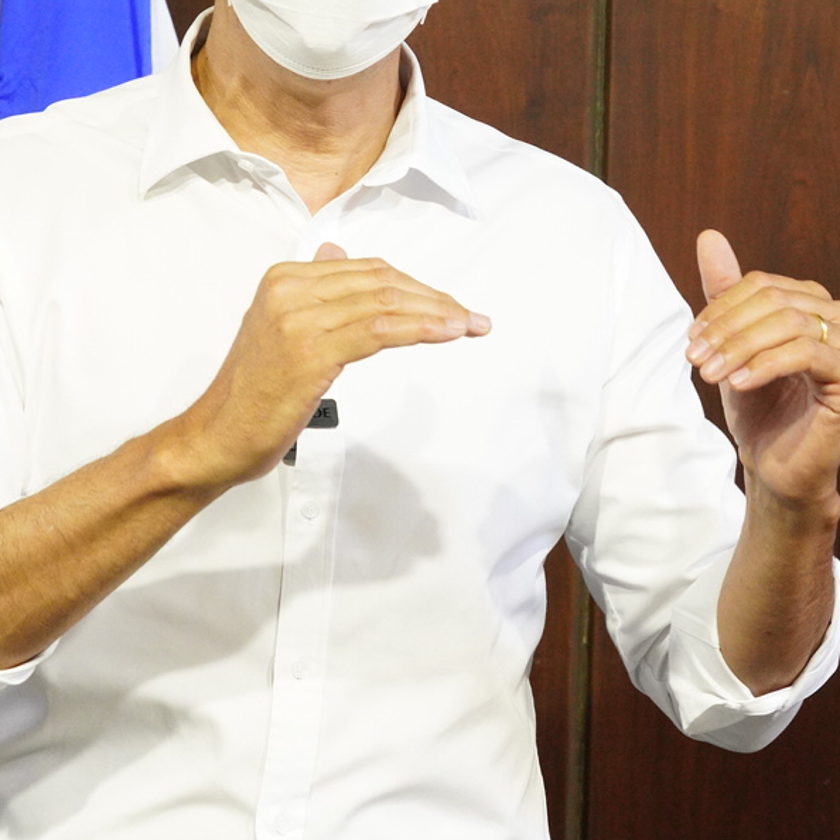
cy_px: 229
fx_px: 4448
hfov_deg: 10.8
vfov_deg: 10.8
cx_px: 406
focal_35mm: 162
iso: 5000
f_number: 7.1
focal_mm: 70
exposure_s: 1/125
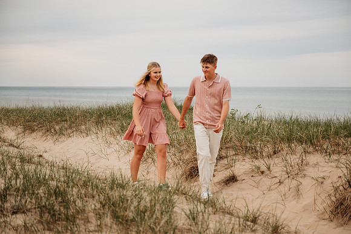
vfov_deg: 22.3
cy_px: 117
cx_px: 176
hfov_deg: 32.9
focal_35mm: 61
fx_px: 595
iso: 200
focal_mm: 61
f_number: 2.8
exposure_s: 1/1000
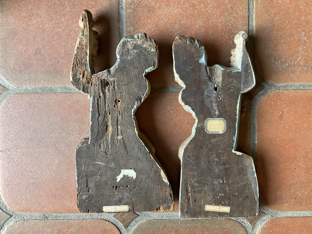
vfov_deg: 48.2
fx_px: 261
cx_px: 156
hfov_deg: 61.7
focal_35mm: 29
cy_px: 117
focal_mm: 3
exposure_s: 1/60
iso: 64
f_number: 1.8
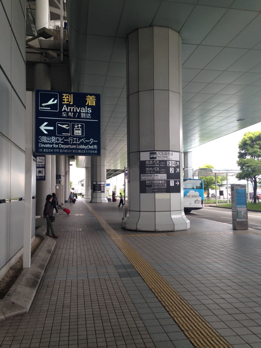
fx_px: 332
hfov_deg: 42.9
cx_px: 130
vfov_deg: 55.4
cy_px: 174
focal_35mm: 33
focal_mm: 4.12
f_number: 2.4
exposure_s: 1/284
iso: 50
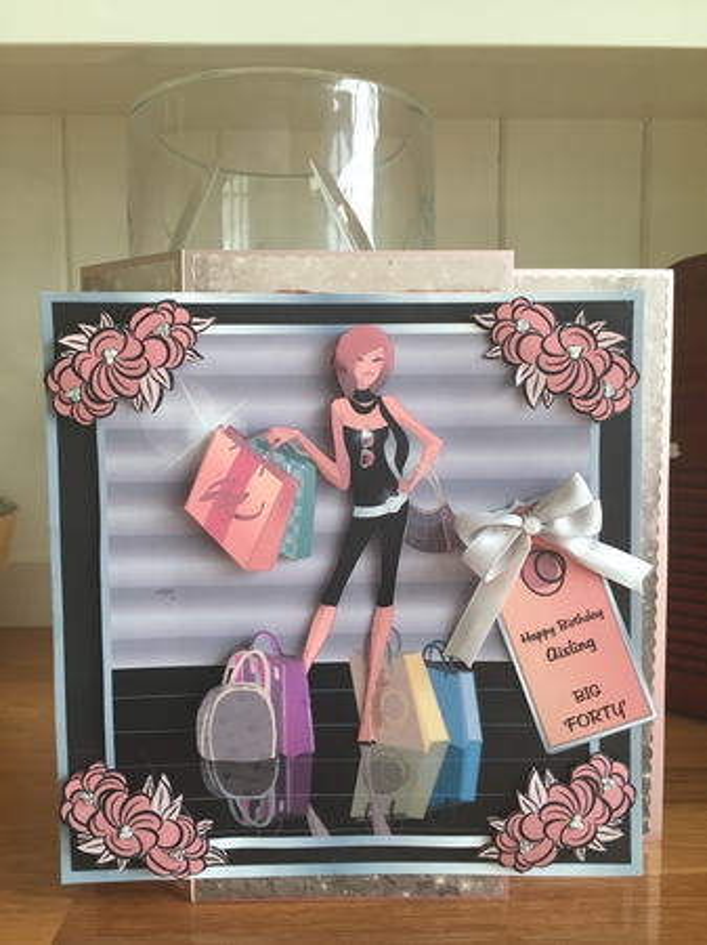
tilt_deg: -2.7
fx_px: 790
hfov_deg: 48.2
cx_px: 354
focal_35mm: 29
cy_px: 472
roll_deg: +0.6
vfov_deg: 61.7
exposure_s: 1/33
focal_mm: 4.15
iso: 40
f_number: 2.2
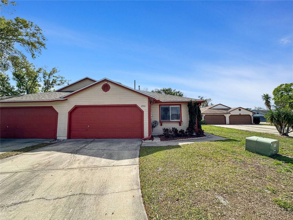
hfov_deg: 102.1
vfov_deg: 85.7
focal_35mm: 14
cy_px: 110
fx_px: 119
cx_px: 146
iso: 50
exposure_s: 1/4000
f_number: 2.2
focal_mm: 2.22
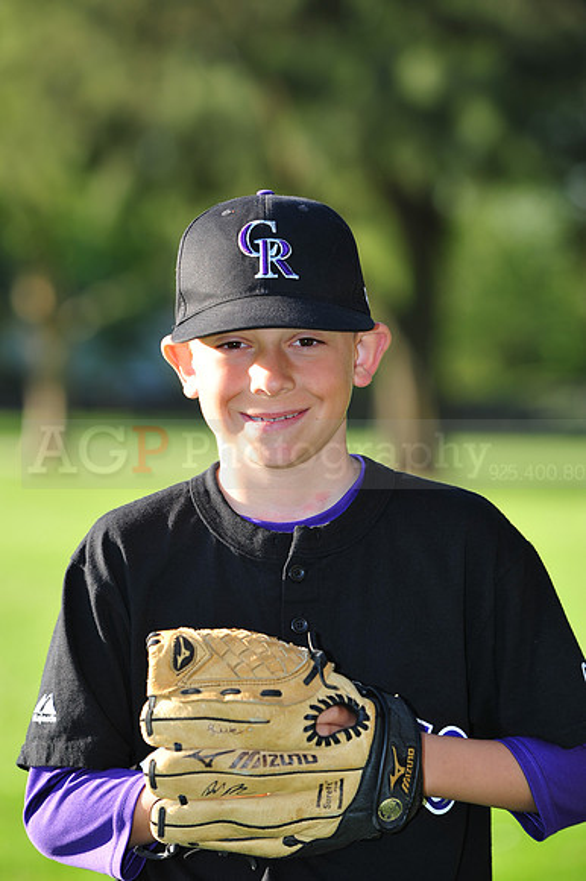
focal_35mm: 165
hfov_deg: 8.3
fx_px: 4033
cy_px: 440
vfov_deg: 12.5
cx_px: 293
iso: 200
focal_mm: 165
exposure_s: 1/320
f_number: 5
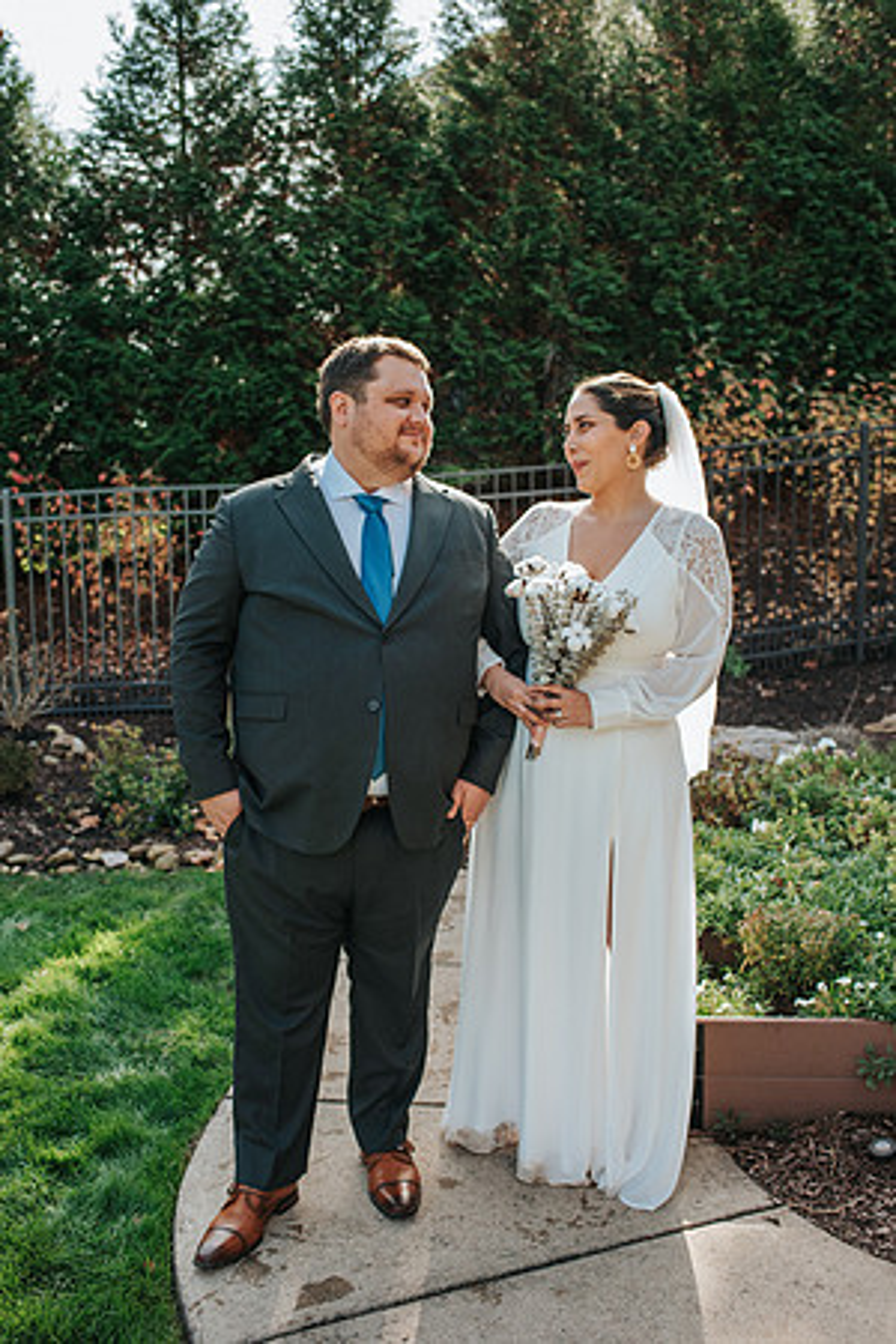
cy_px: 672
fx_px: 1307
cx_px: 448
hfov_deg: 37.9
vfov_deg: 54.4
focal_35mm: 35
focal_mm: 35
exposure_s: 1/1250
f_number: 3.5
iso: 640
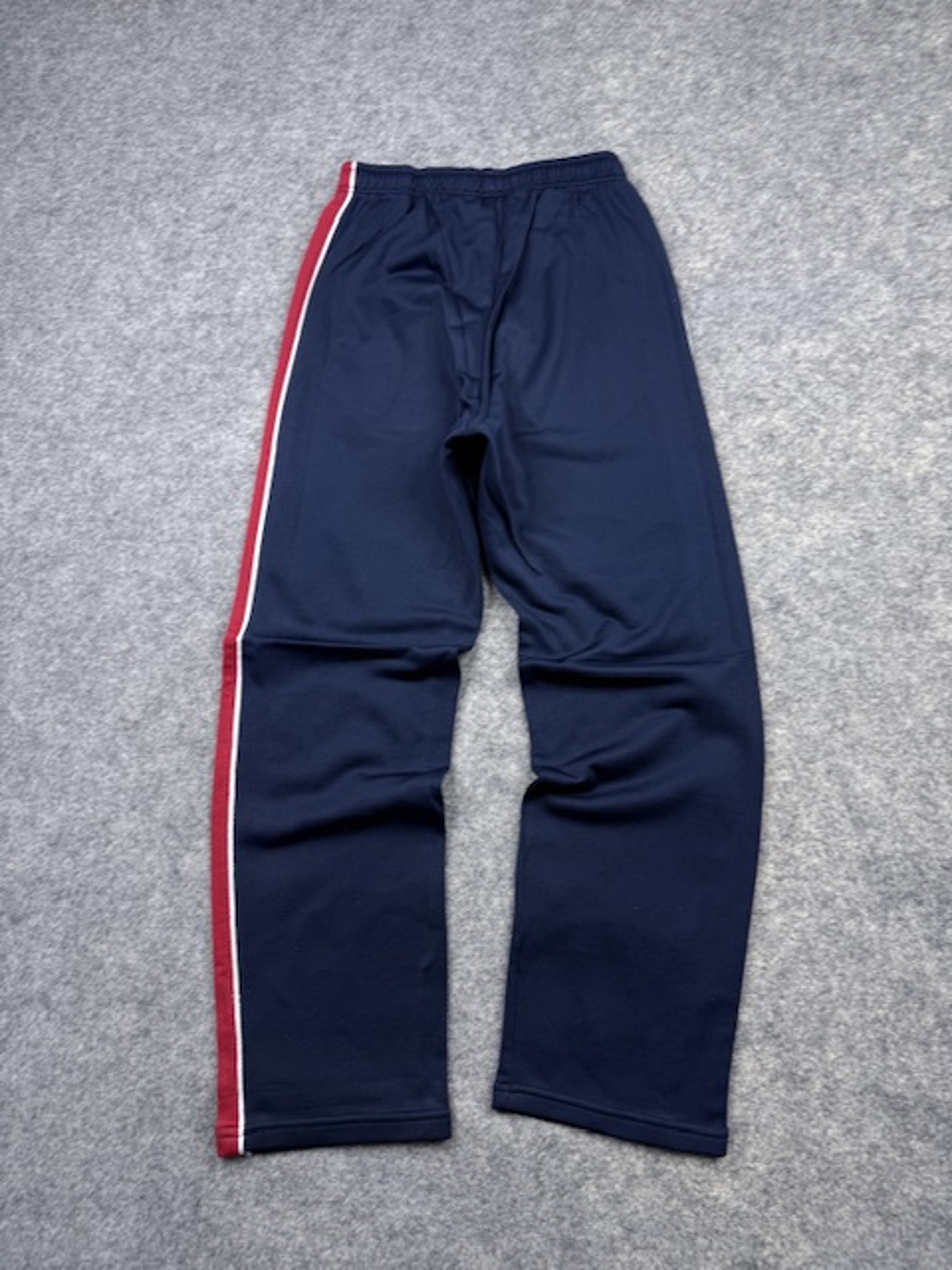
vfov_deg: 71.6
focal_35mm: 24
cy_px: 635
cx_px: 476
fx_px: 880
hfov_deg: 56.8
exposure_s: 1/100
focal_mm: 6.76
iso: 64
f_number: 1.78
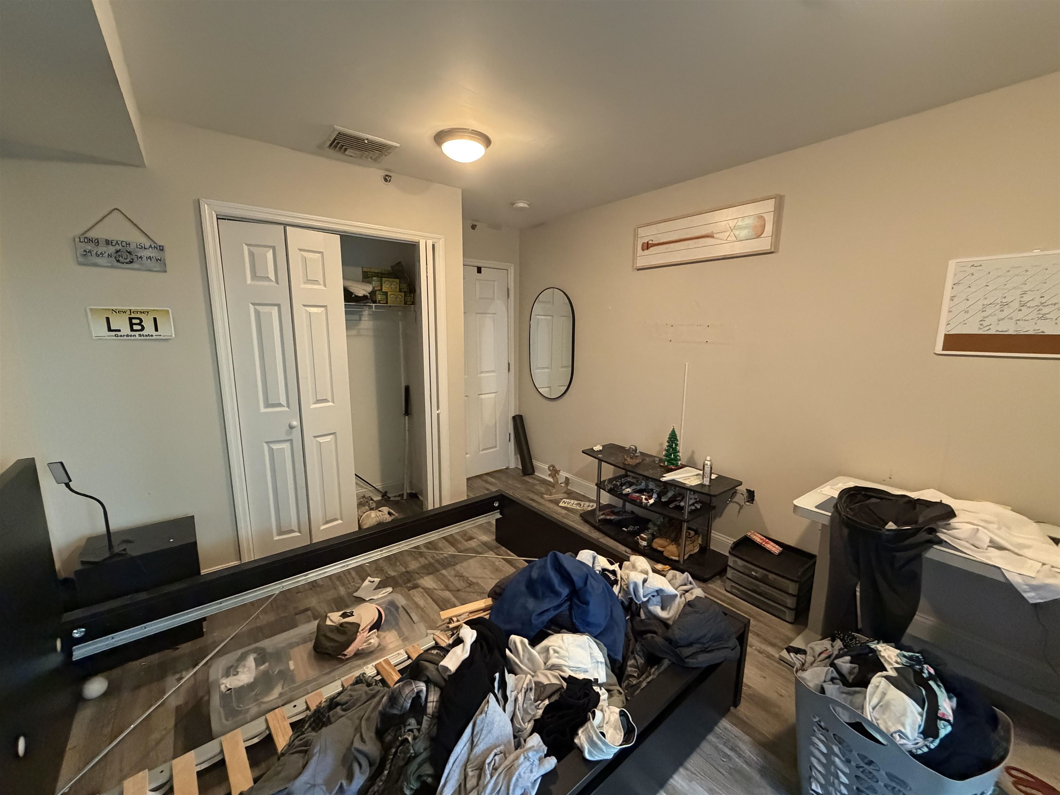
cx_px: 530
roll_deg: +0.0
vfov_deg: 85.7
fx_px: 429
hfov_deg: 102.1
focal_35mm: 14
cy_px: 398
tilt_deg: -8.3
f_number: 2.2
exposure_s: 1/60
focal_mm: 2.22
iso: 800
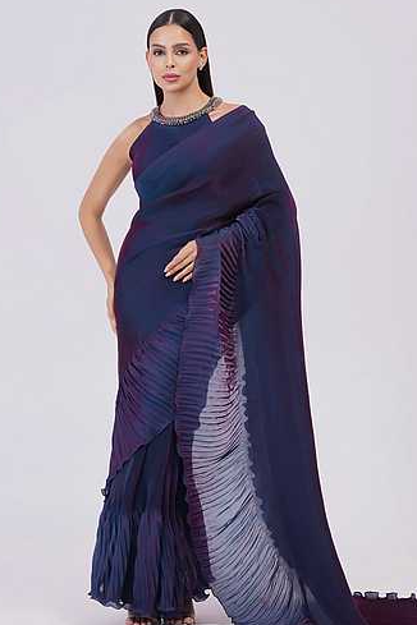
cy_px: 319
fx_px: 1529
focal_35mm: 88
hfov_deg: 15.5
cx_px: 206
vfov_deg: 23.1
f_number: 9
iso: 320
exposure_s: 1/125
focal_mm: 82
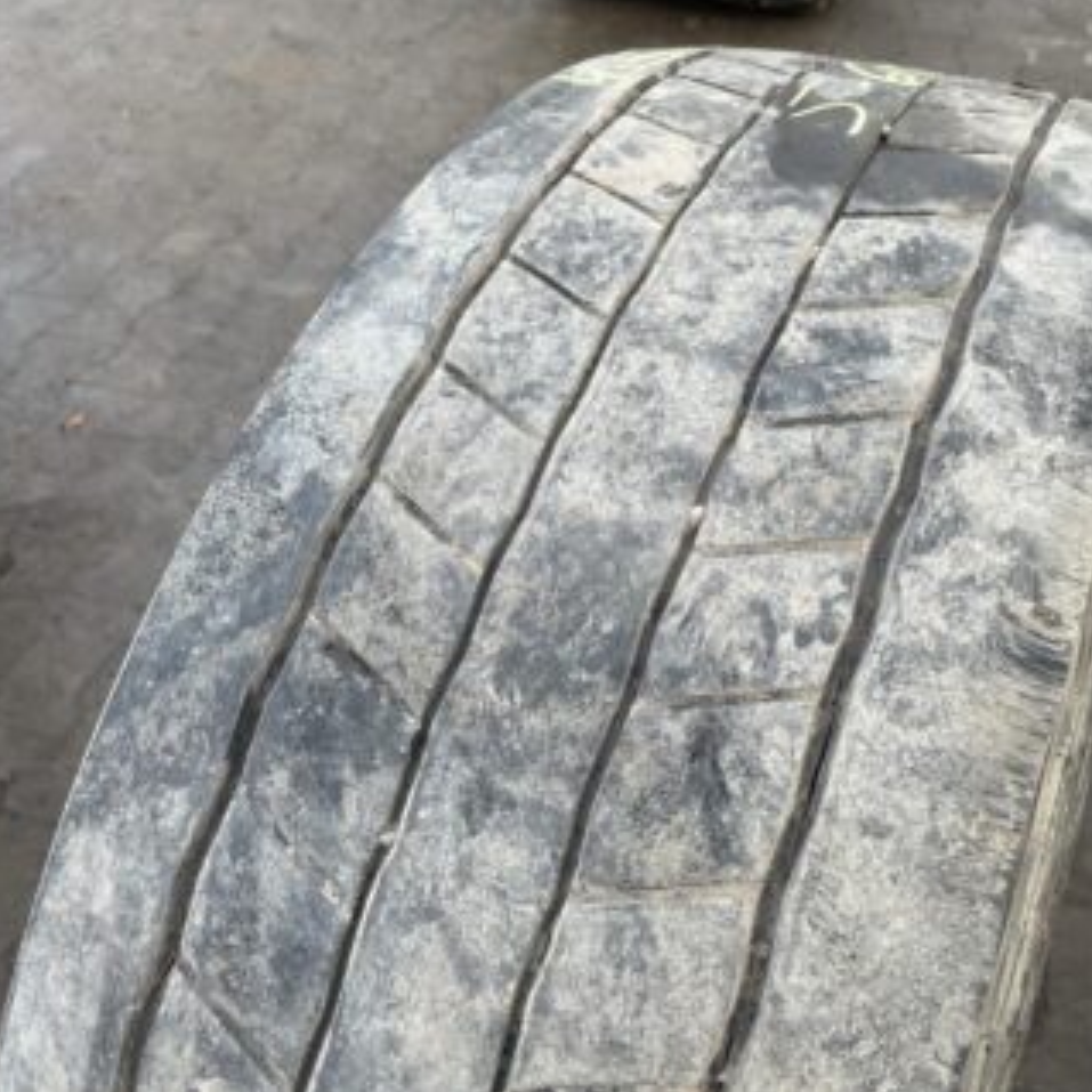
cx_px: 637
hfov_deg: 52.3
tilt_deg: -45.4
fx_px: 1106
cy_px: 543
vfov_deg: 52.5
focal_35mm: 31
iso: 40
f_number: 1.6
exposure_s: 1/121
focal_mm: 4.2
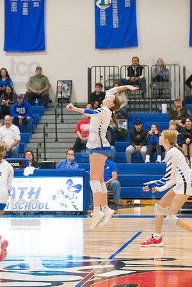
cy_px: 144
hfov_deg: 11.2
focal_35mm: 122
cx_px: 96
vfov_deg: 16.8
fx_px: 976
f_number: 4.5
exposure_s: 1/1600
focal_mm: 122
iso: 10000
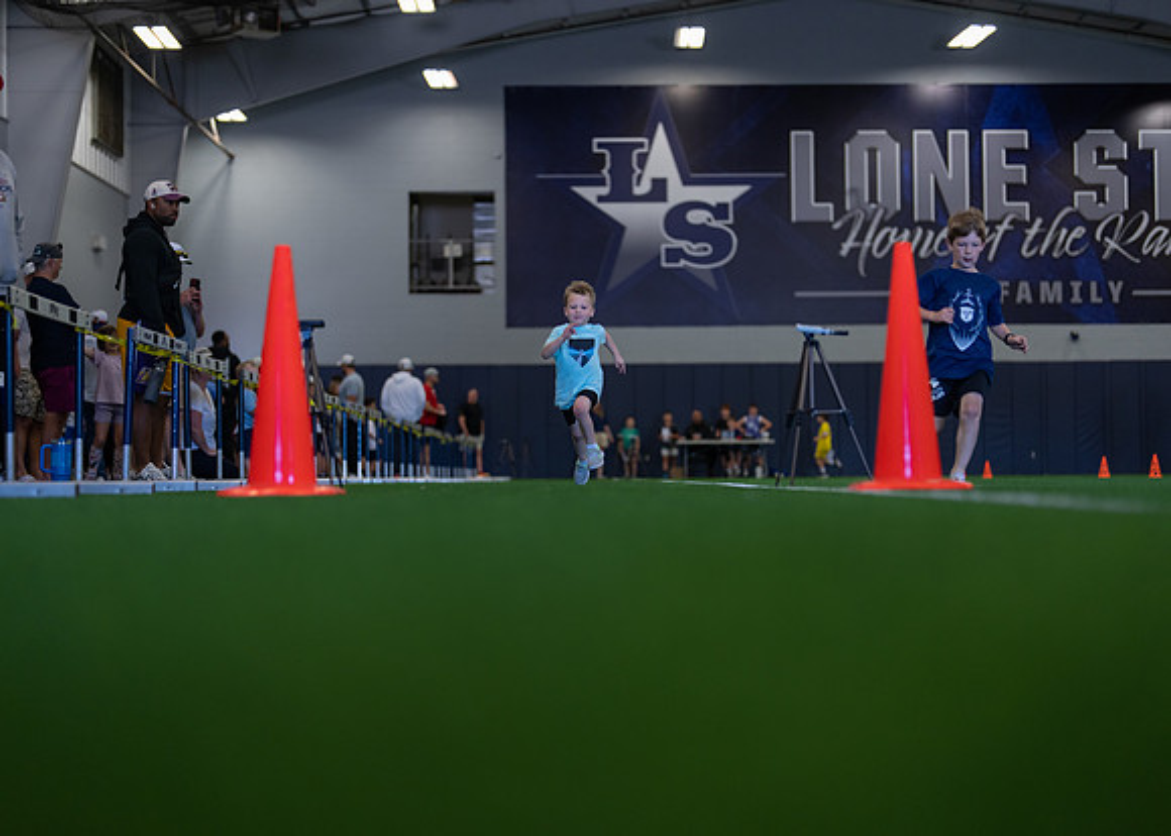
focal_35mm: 53
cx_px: 586
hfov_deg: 37.1
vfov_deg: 26.9
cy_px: 418
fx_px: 1747
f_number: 1.2
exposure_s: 1/1000
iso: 800
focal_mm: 50
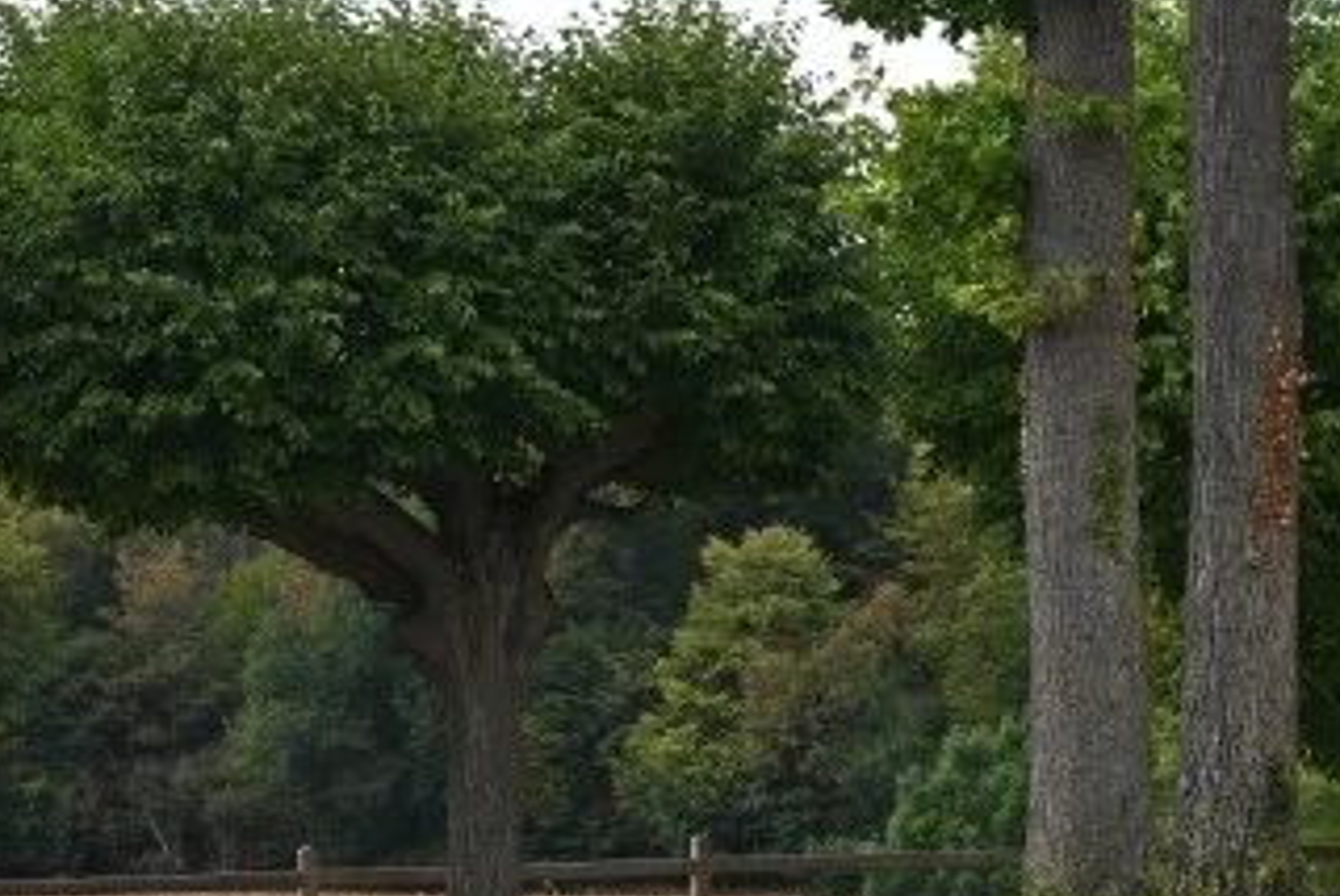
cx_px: 695
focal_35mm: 236
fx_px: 8792
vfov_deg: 5.8
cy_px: 448
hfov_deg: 8.7
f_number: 6.3
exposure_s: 1/320
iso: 100
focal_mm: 70
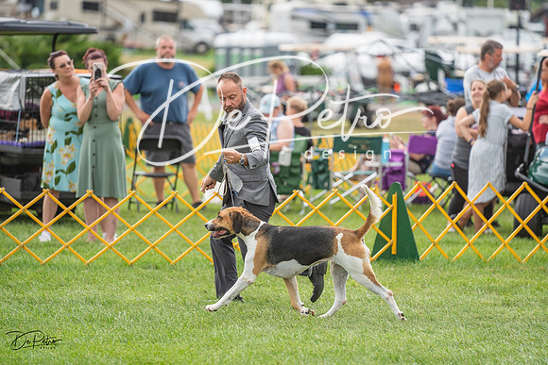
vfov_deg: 7.0
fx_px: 2999
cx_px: 274
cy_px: 182
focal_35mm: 197
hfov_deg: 10.4
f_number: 3.2
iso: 1000
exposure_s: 1/800
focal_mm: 197
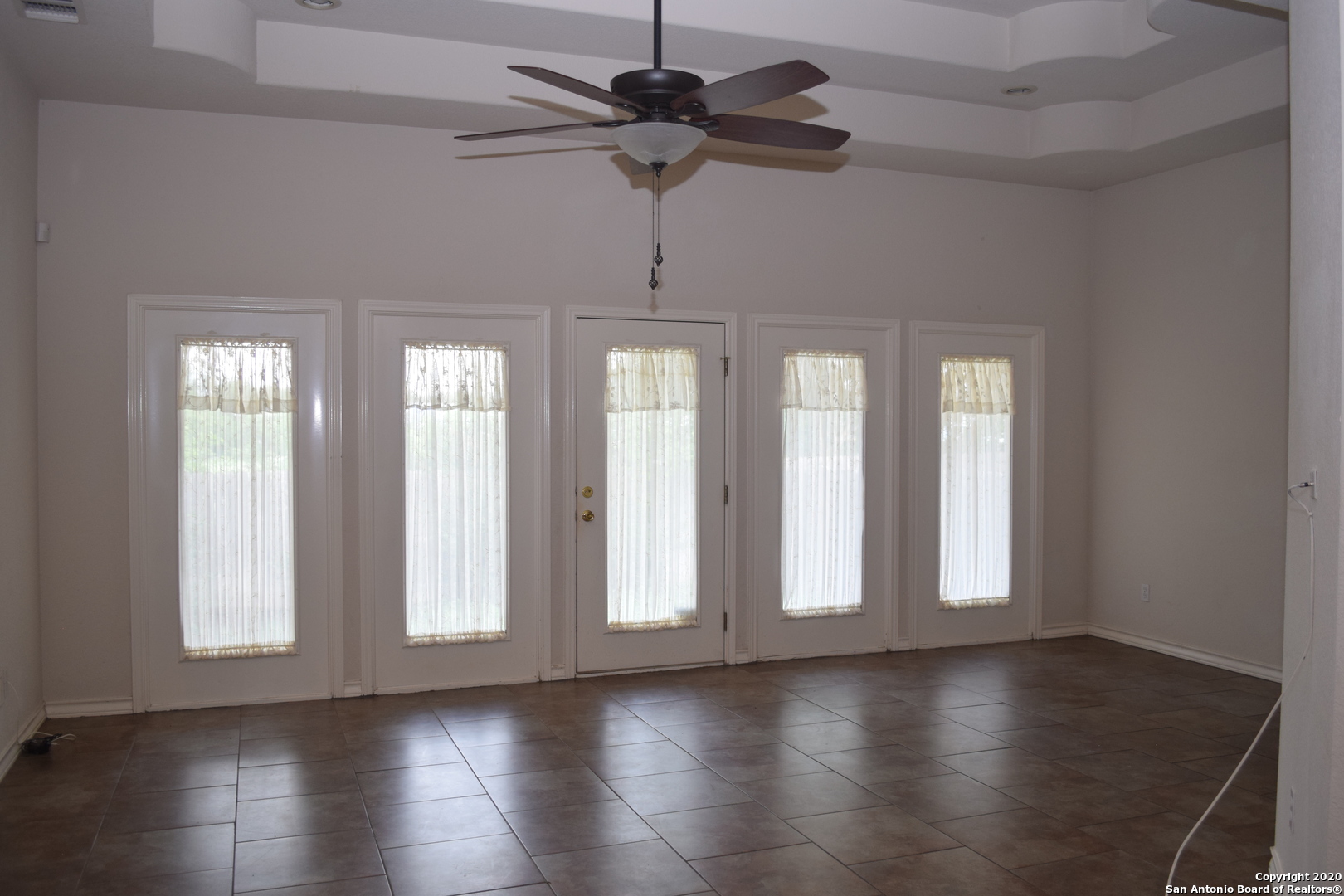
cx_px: 672
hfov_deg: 61.9
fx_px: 1120
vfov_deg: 43.6
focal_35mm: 30
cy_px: 448
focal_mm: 20
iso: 500
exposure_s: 1/60
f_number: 4
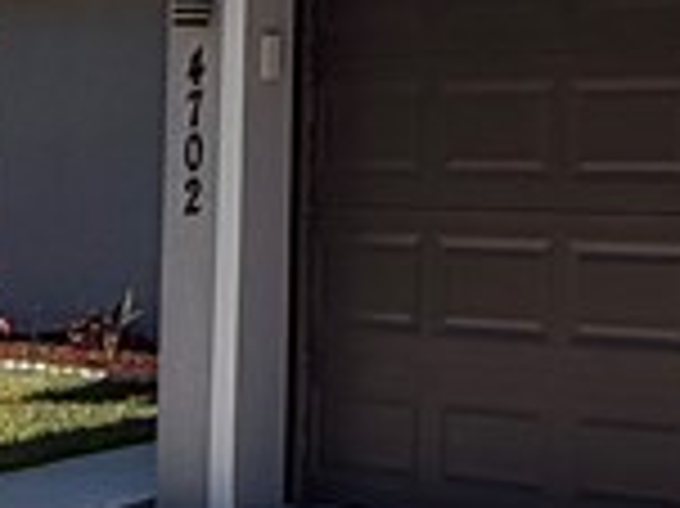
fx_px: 1865
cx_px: 1094
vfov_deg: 15.2
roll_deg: +0.7
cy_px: -22
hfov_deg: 17.9
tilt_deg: +5.1
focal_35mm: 95
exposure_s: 1/1125
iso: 20
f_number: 2.2
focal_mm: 2.22
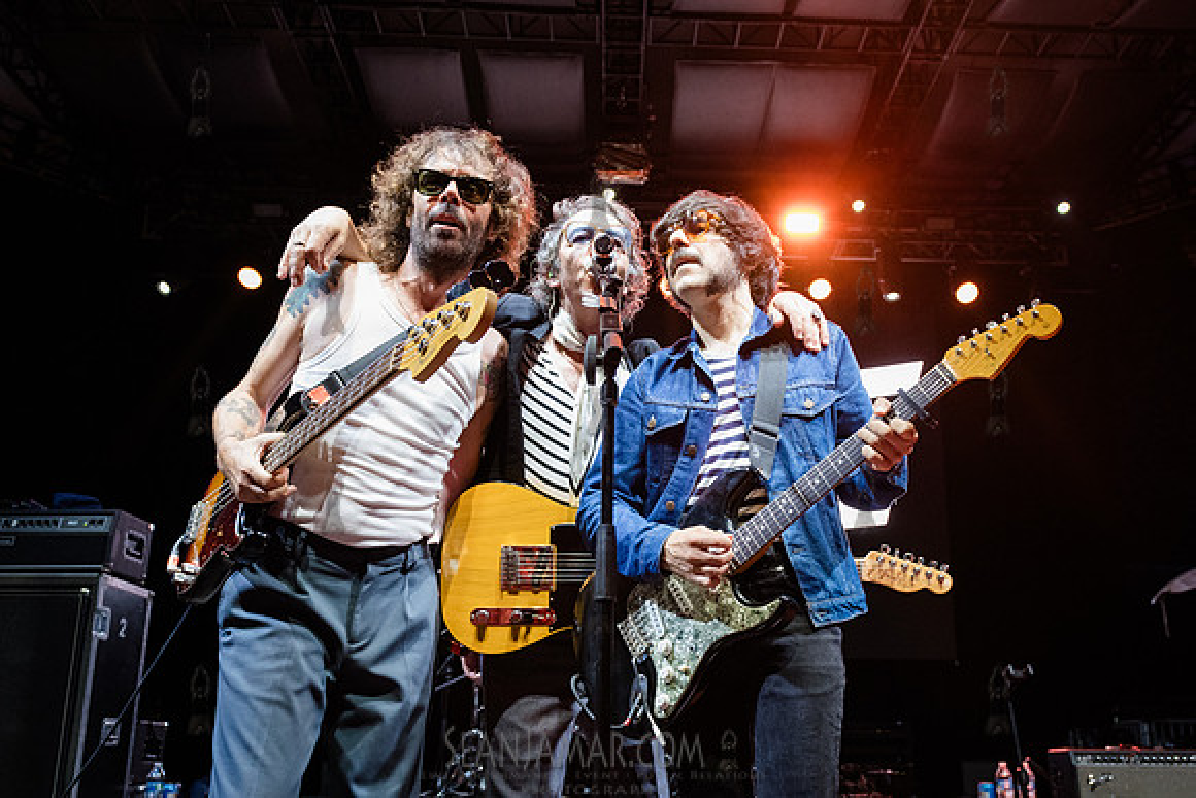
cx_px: 675
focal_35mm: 32
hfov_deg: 58.3
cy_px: 470
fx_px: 1068
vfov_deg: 40.8
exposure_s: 1/250
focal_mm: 24
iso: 4000
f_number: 4
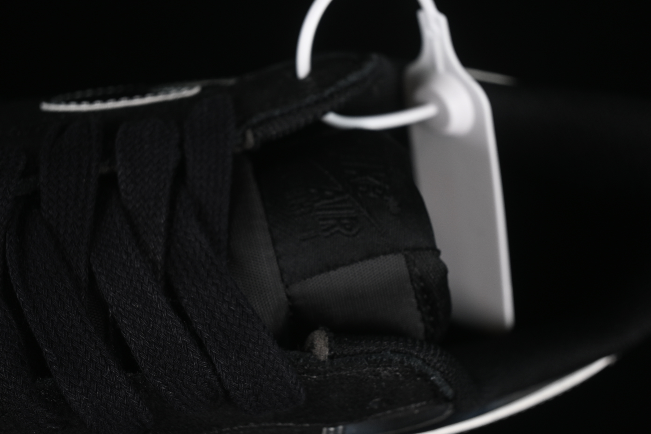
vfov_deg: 18.2
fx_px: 1356
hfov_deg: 27.0
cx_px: 326
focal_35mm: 75
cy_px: 217
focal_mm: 50
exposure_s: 1/50
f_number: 6.3
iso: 160
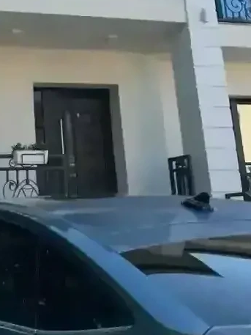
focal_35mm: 70
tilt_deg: +16.9
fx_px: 676
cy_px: 15
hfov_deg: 20.4
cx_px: 8
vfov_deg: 26.6
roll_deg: +2.4
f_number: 1.78
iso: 100
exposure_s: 1/2703
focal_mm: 6.76
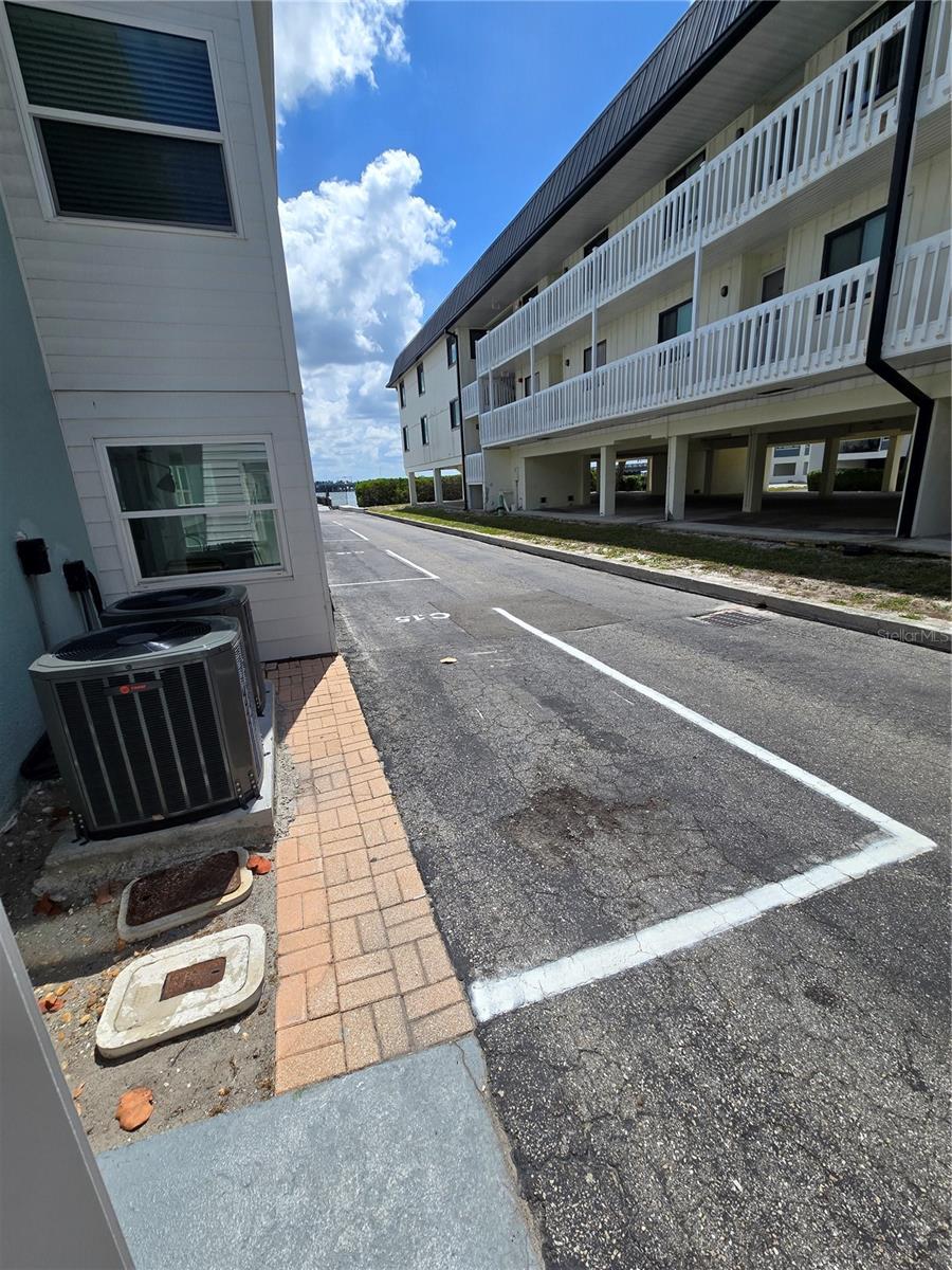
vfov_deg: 106.2
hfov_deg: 89.9
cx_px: 476
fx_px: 477
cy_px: 635
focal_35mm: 13
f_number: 2.2
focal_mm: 2.2
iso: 50
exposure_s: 1/3418
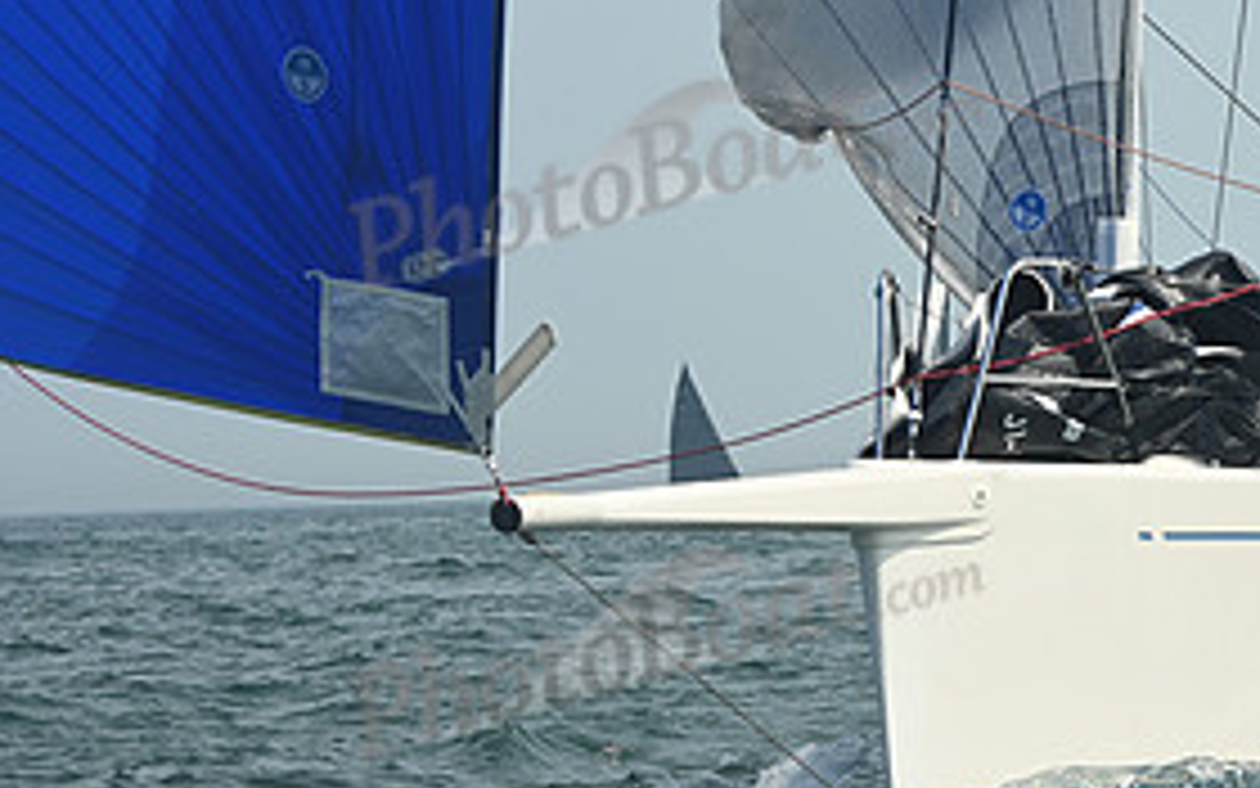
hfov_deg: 10.1
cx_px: 1220
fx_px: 7108
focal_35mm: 207
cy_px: 344
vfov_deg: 6.3
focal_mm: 98
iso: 320
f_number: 7.1
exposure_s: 1/1250
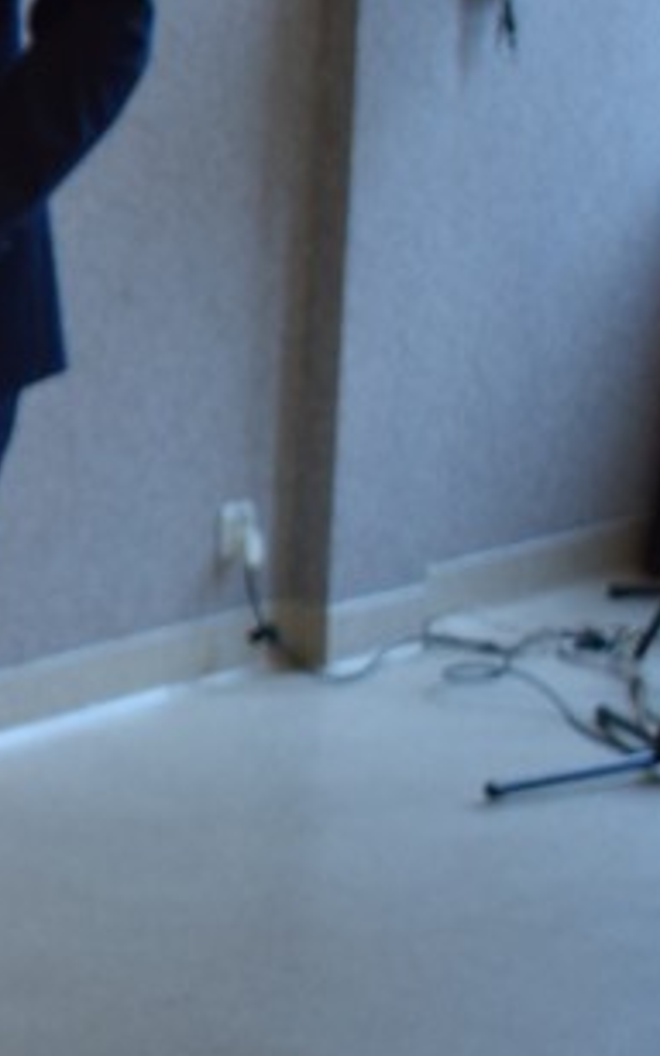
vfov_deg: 15.6
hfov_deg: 8.9
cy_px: 353
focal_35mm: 134
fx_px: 3855
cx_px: -911
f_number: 4.2
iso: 400
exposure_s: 1/60
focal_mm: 28
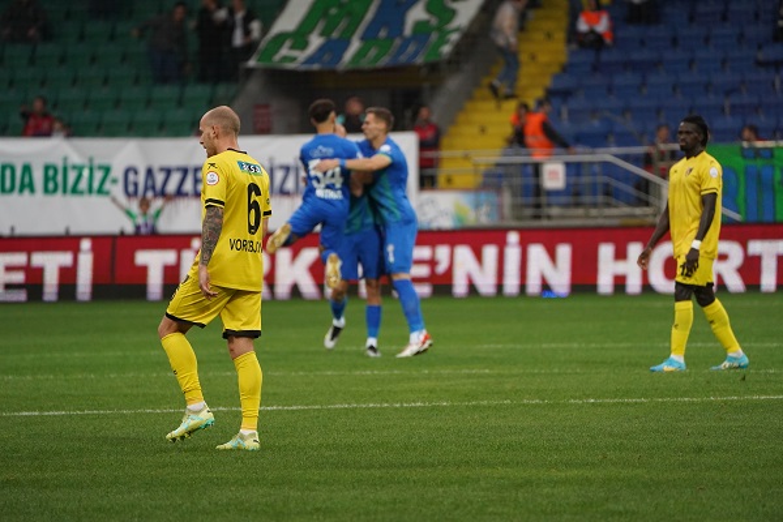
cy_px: 261
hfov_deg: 5.2
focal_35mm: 400
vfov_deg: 3.4
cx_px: 392
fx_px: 8699
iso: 4000
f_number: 5.6
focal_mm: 400
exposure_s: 1/2000
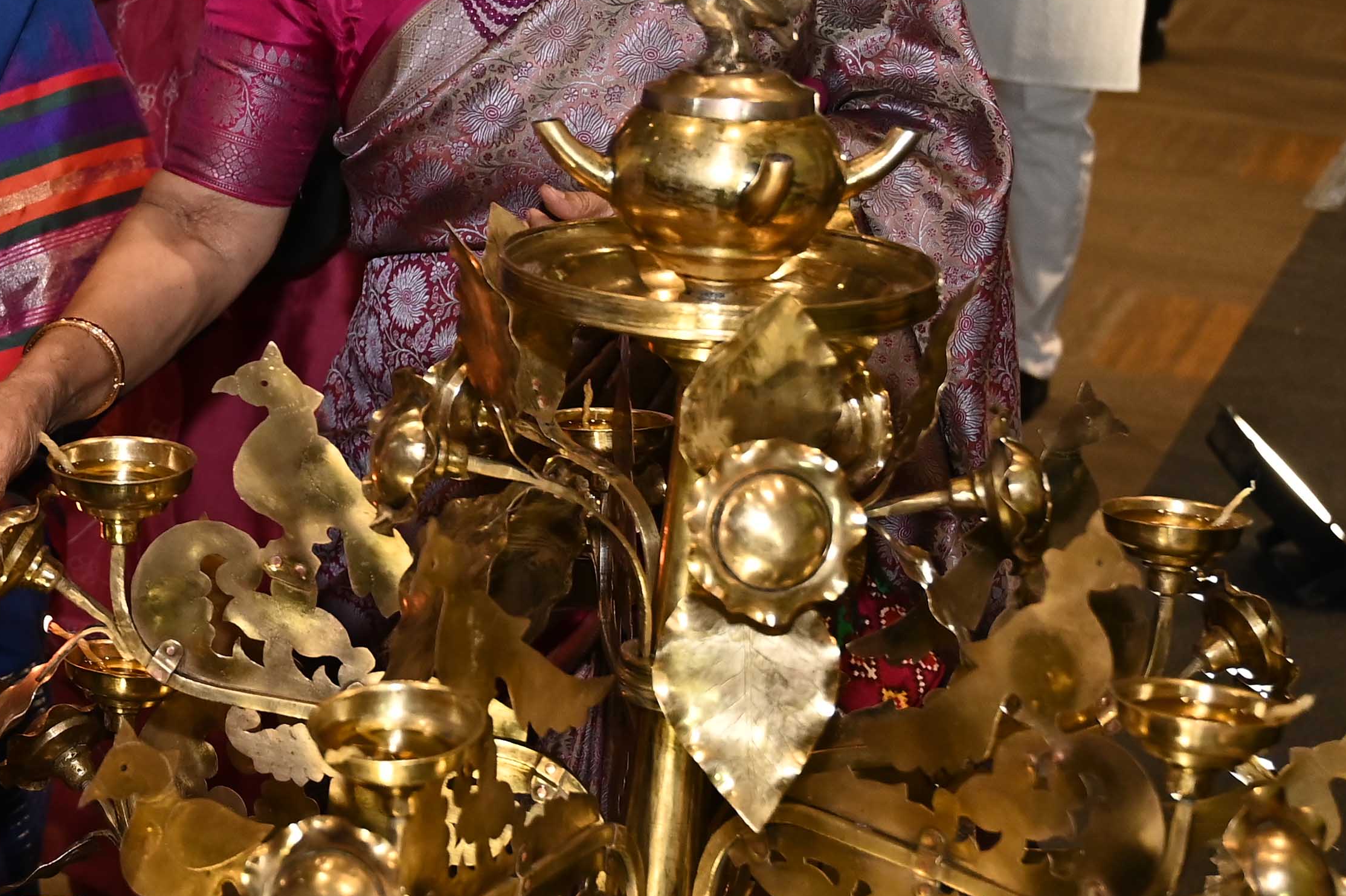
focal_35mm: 95
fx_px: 3550
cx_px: -9
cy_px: 385
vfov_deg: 14.4
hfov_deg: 20.7
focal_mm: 35
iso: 1000
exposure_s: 1/160
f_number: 4
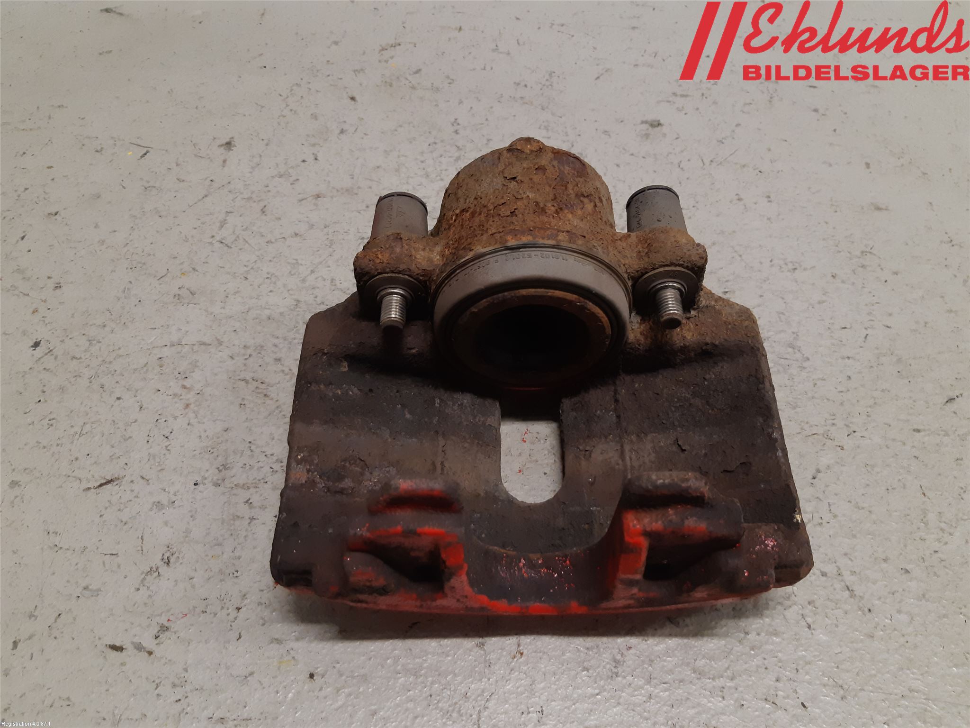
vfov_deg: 53.1
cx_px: 485
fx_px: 729
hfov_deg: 67.3
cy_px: 364
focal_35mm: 26
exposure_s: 1/50
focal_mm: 3.93
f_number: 1.7
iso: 160
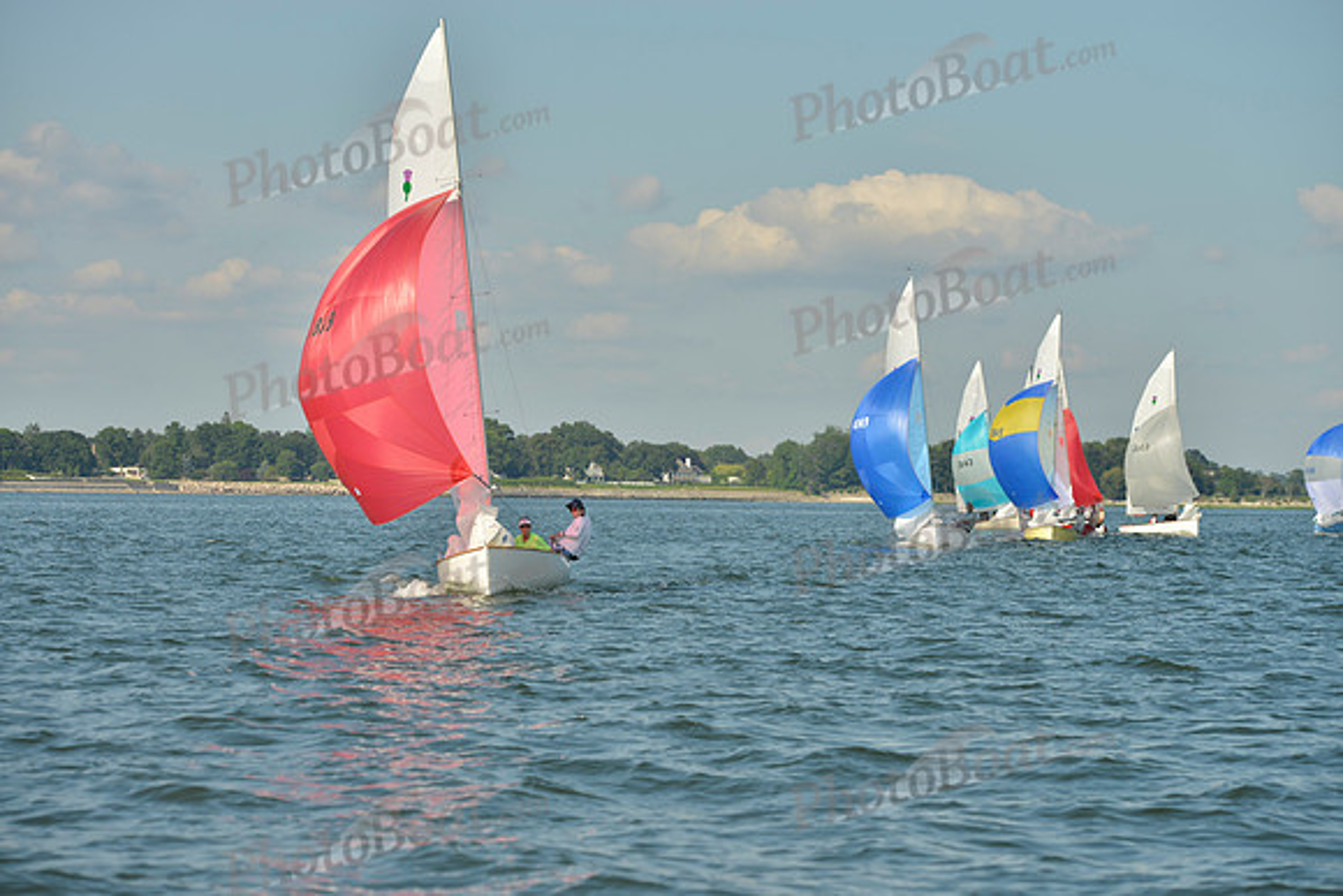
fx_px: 4328
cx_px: 672
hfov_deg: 17.6
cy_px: 448
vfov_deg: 11.8
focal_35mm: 116
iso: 200
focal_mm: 116
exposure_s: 1/1600
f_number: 6.3
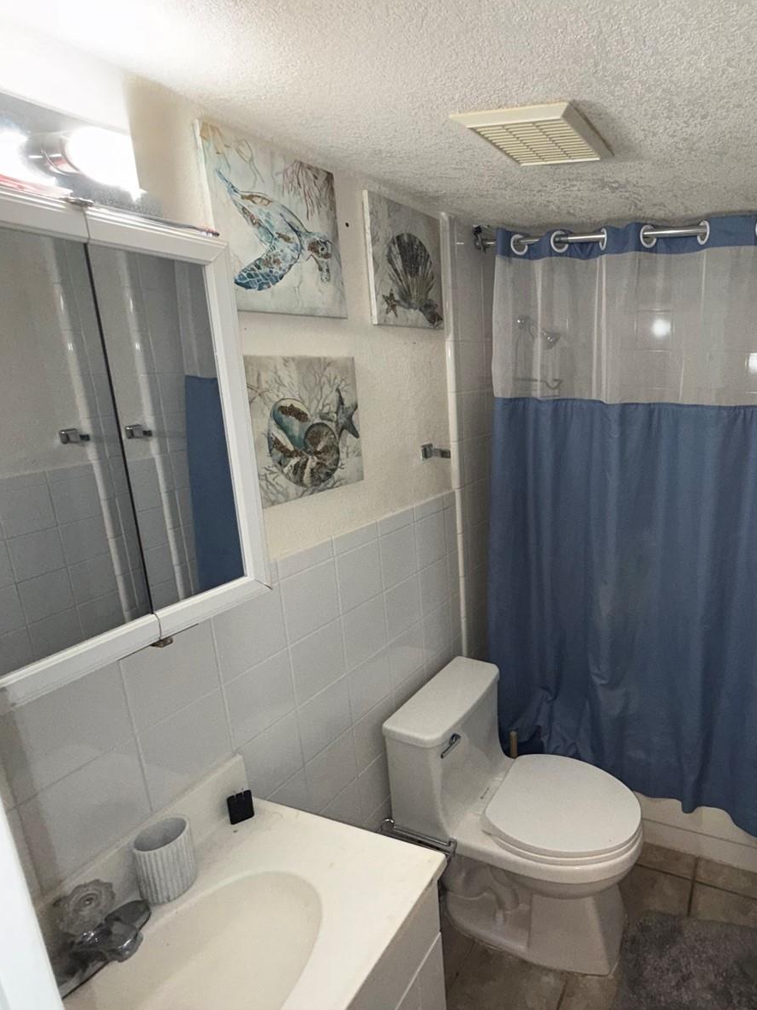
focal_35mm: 19
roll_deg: -1.9
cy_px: 499
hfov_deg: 63.0
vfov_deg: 84.7
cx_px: 601
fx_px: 554
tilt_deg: -14.3
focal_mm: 2.22
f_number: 2.2
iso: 100
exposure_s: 1/60
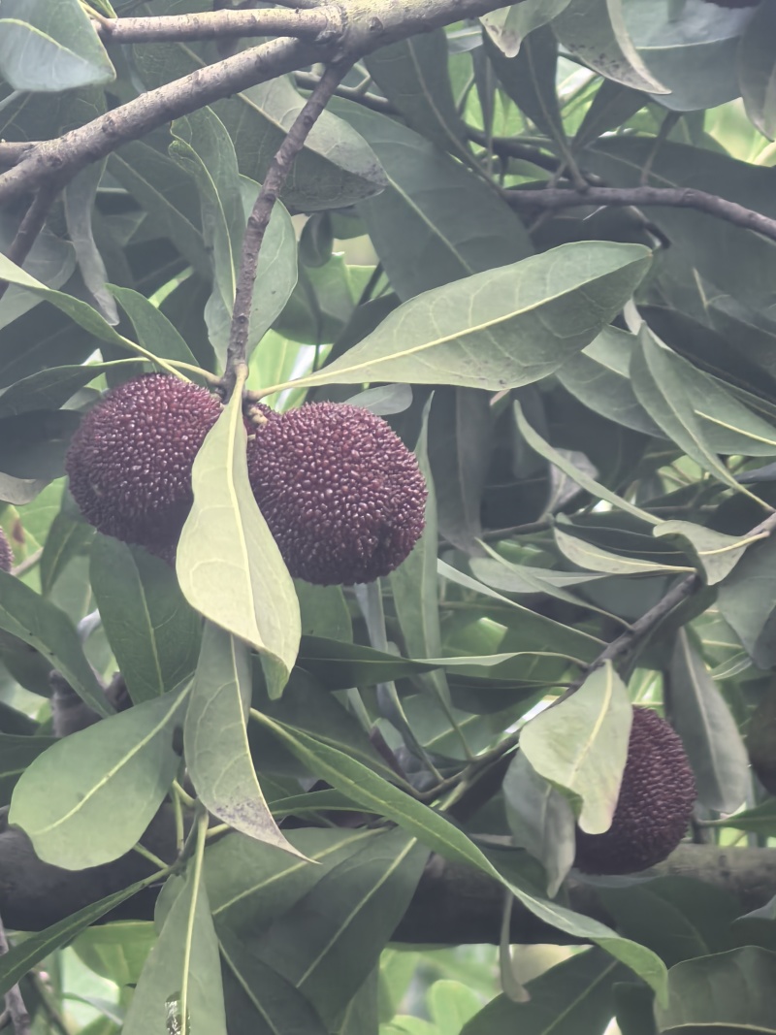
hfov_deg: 5.7
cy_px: 518
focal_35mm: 262
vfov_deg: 7.6
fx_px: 7833
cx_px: 388
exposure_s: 1/50
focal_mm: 15
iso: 250
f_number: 2.1
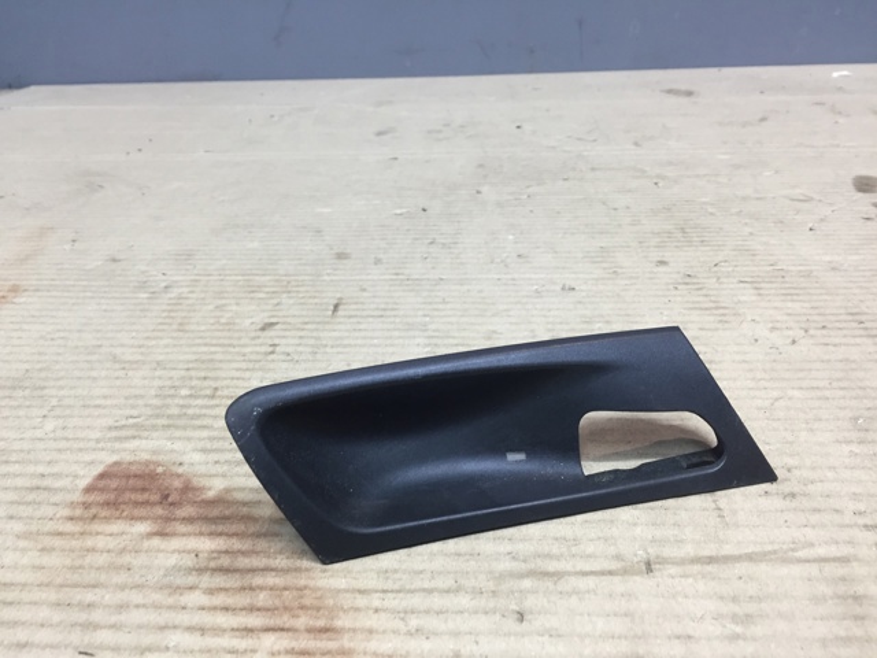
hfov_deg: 61.7
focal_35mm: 29
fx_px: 735
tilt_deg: -26.6
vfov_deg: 48.2
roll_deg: +0.8
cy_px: 329
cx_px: 438
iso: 64
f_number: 2.2
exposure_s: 1/33
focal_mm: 4.15
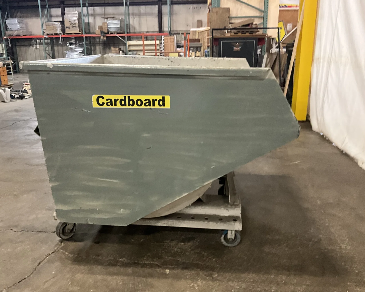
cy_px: 143
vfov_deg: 47.1
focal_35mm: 31
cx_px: 173
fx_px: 335
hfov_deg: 57.1
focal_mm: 3
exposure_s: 1/37
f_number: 1.8
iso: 320
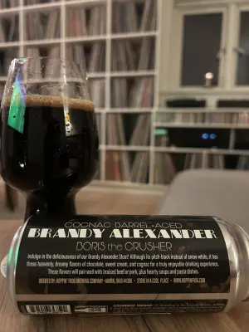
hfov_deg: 53.1
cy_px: 166
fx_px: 249
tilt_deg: -6.5
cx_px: 124
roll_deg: -1.5
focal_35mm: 26
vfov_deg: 67.3
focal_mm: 5.7
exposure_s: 1/30
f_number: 1.5
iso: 800
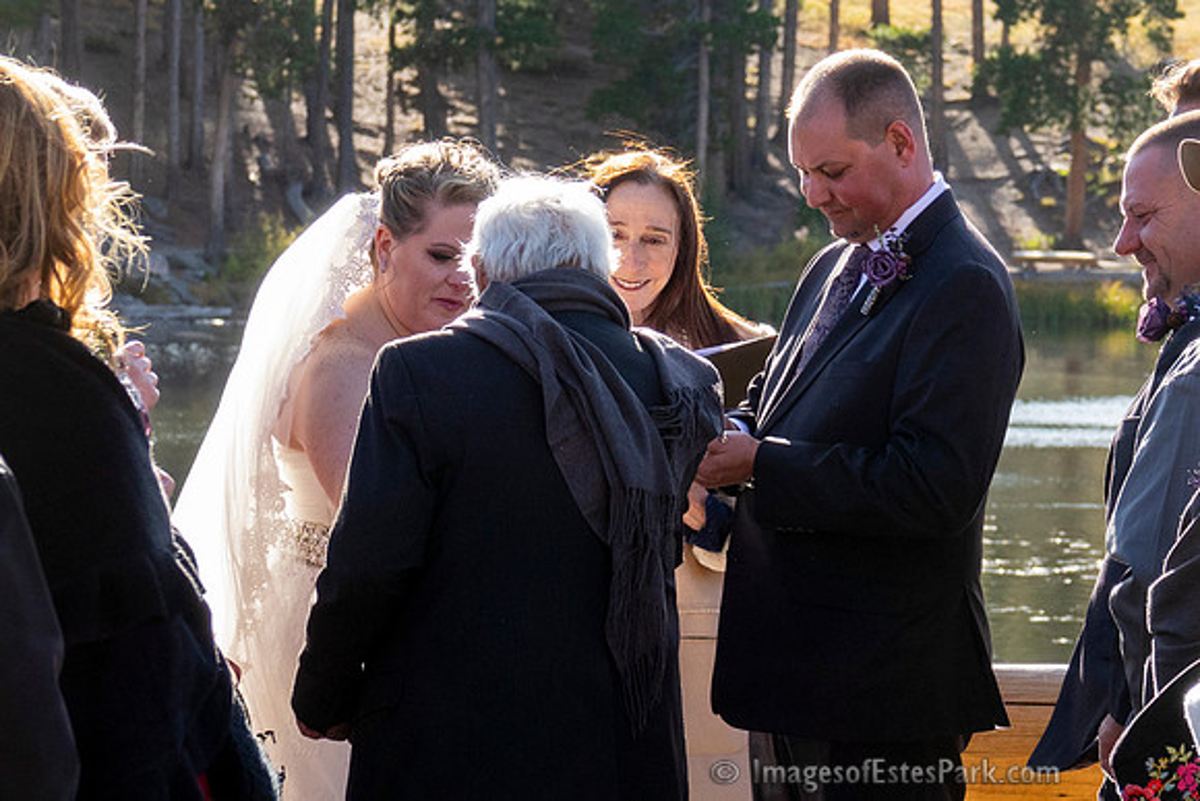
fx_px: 3701
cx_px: 600
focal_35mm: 111
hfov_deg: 18.4
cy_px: 400
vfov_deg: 12.3
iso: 200
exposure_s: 1/400
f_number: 4
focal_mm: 40.73
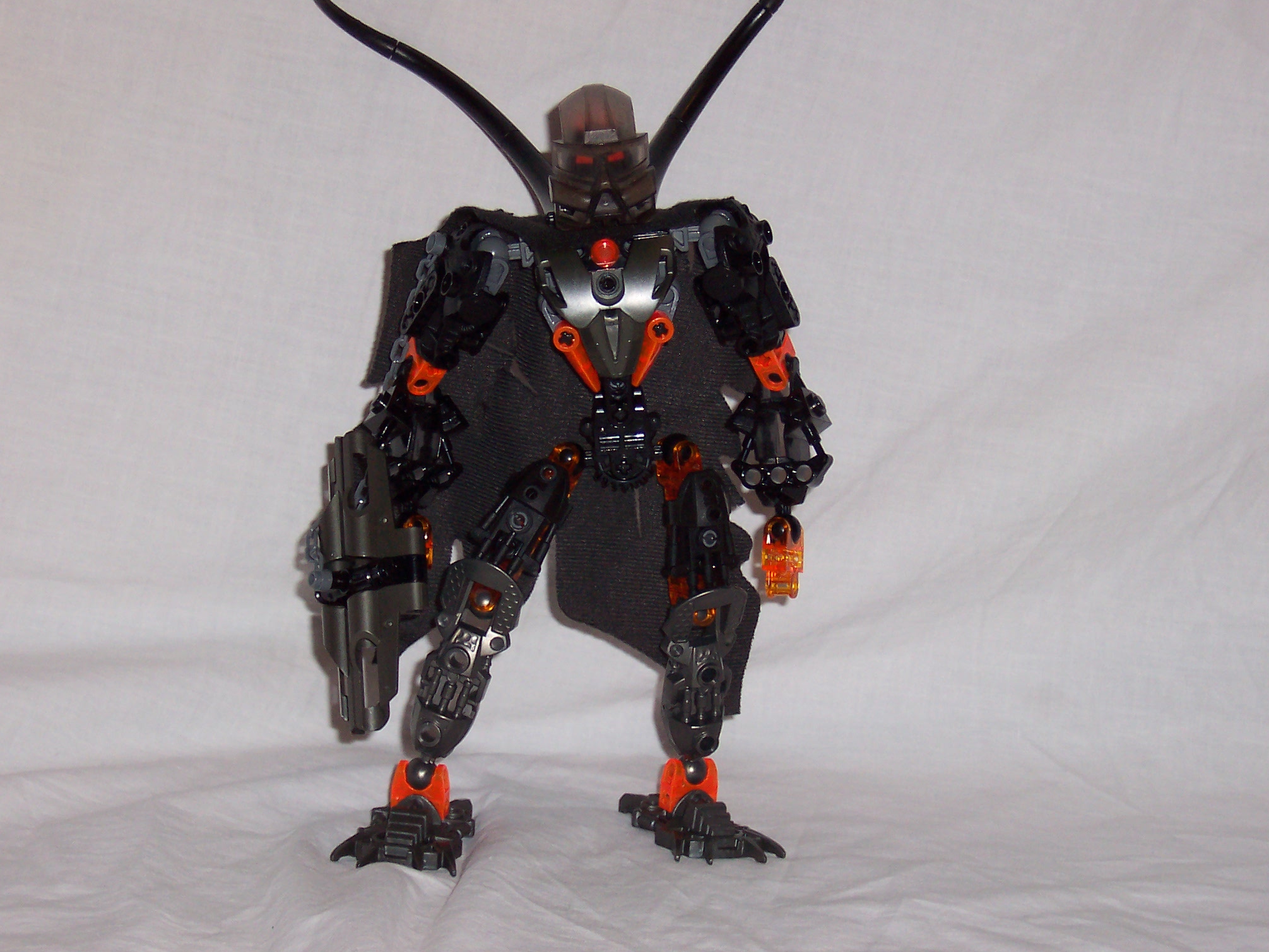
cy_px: 477
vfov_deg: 14.9
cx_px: 636
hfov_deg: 19.8
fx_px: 3630
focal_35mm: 99
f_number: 4
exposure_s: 1/90
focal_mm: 15.2
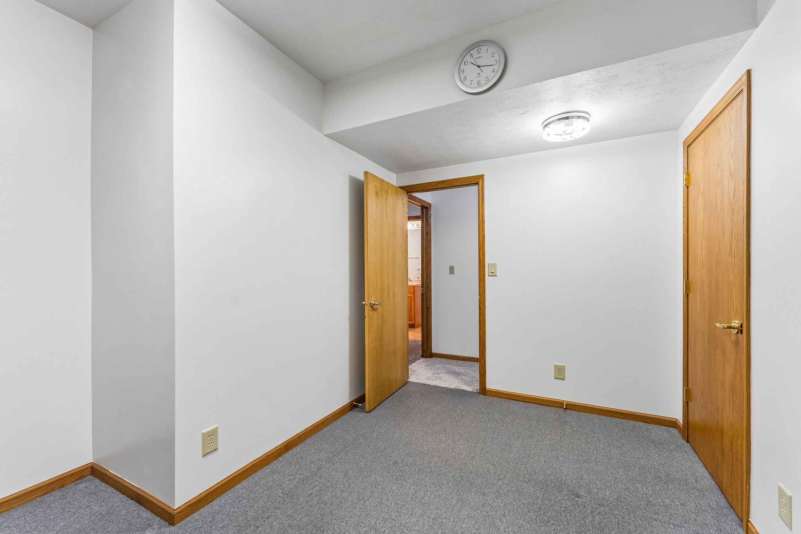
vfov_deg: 81.2
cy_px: 267
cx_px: 400
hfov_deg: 104.3
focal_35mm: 14
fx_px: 311
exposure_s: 1/13
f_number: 6.3
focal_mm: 14
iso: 500
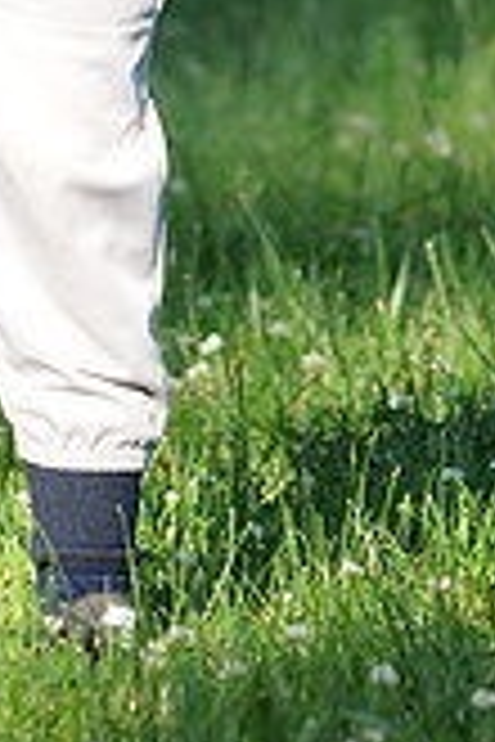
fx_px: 32606
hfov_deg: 0.9
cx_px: 74
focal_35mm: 1581
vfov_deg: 1.3
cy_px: -364
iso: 800
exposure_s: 1/1600
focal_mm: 300
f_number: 4
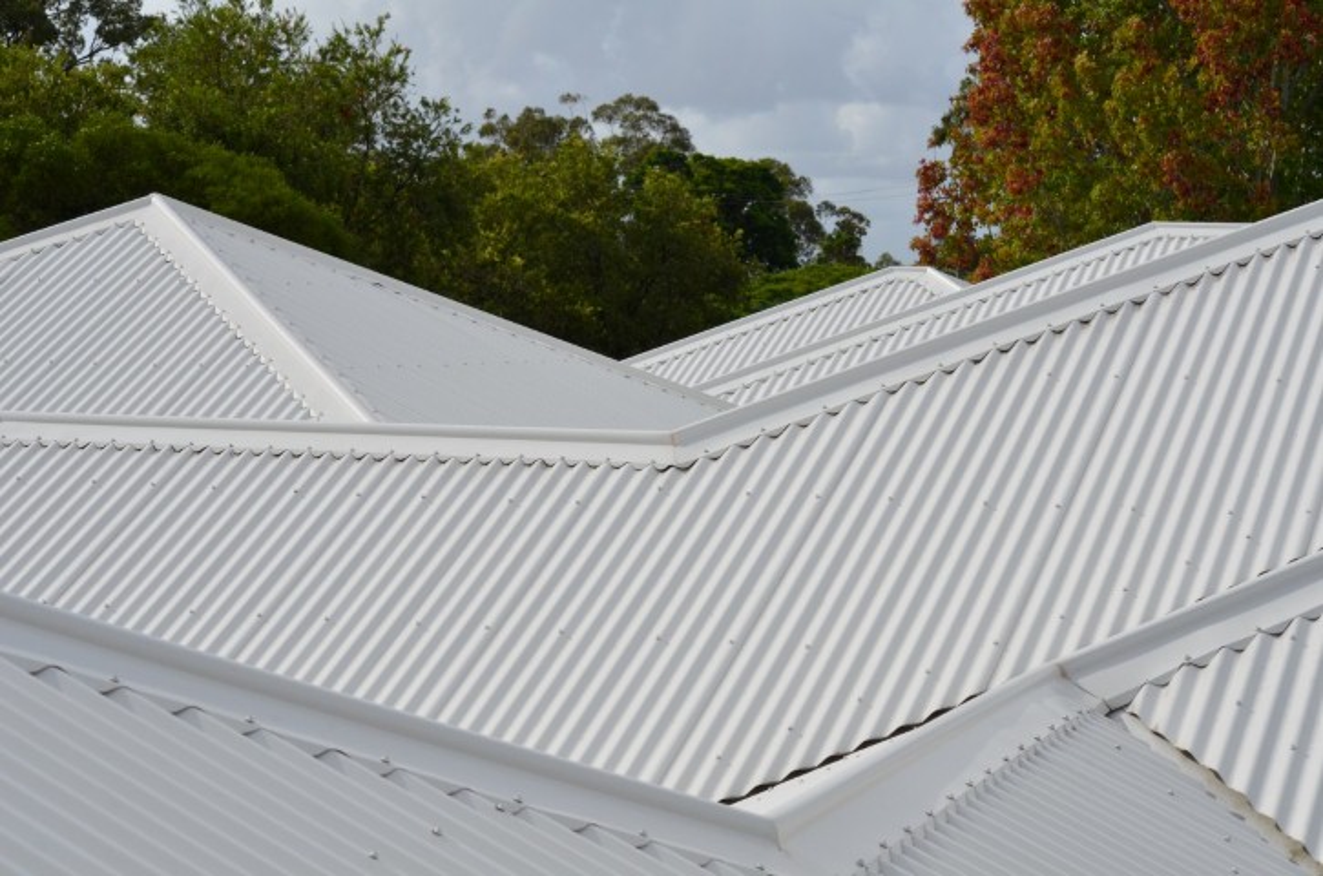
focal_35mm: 82
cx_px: 662
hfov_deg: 24.7
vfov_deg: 16.5
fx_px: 3025
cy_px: 438
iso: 100
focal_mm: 55
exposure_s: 1/320
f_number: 9
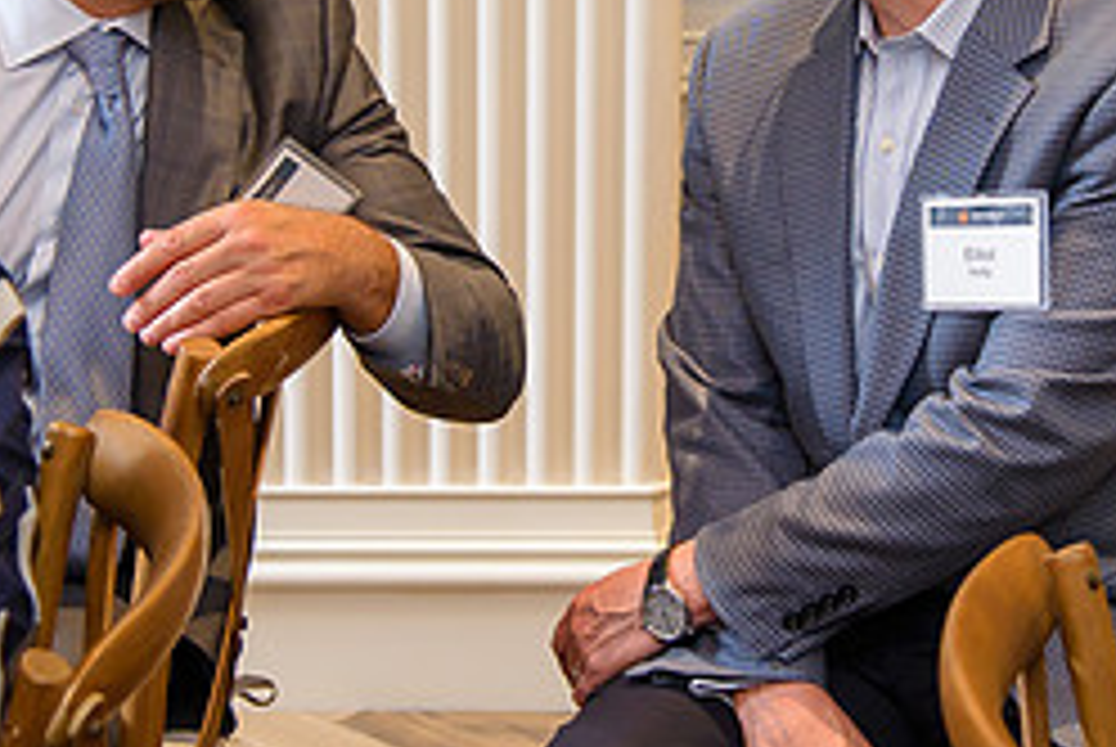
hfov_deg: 17.5
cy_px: 223
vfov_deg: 11.7
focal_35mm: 117
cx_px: 688
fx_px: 3631
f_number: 4
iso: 800
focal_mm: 44
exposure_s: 1/40
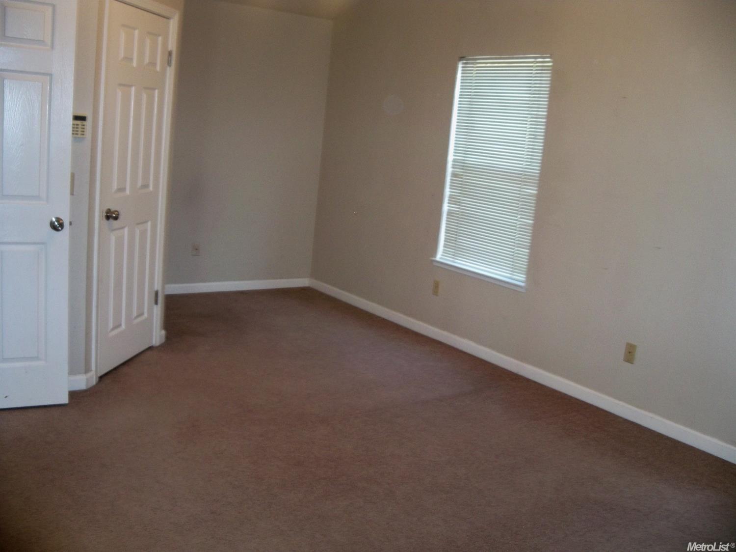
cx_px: 368
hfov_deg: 52.6
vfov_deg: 40.7
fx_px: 744
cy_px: 276
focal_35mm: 35
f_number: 3.5
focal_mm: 6.2
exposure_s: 1/30
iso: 200
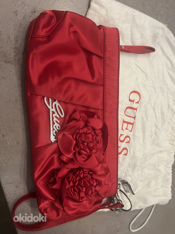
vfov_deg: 67.3
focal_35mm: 26
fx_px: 175
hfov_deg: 53.1
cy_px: 117
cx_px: 88
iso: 250
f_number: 1.5
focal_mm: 5.7
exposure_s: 1/50
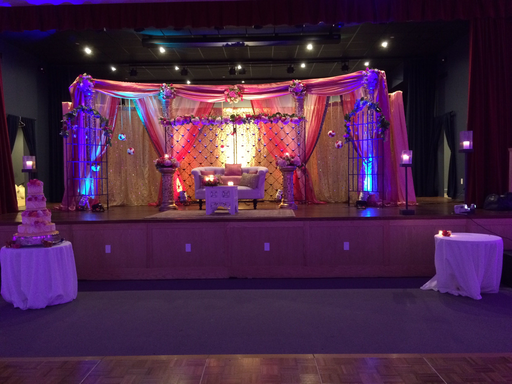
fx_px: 429
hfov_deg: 61.7
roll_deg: +0.7
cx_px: 256
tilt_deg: -4.0
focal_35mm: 29
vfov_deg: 48.2
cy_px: 192
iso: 250
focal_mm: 4.15
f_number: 2.2
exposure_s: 1/15
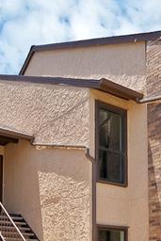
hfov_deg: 28.0
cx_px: 60
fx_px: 322
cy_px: 261
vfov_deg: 35.5
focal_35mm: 48
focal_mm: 12
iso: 1250
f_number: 9
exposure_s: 1/320
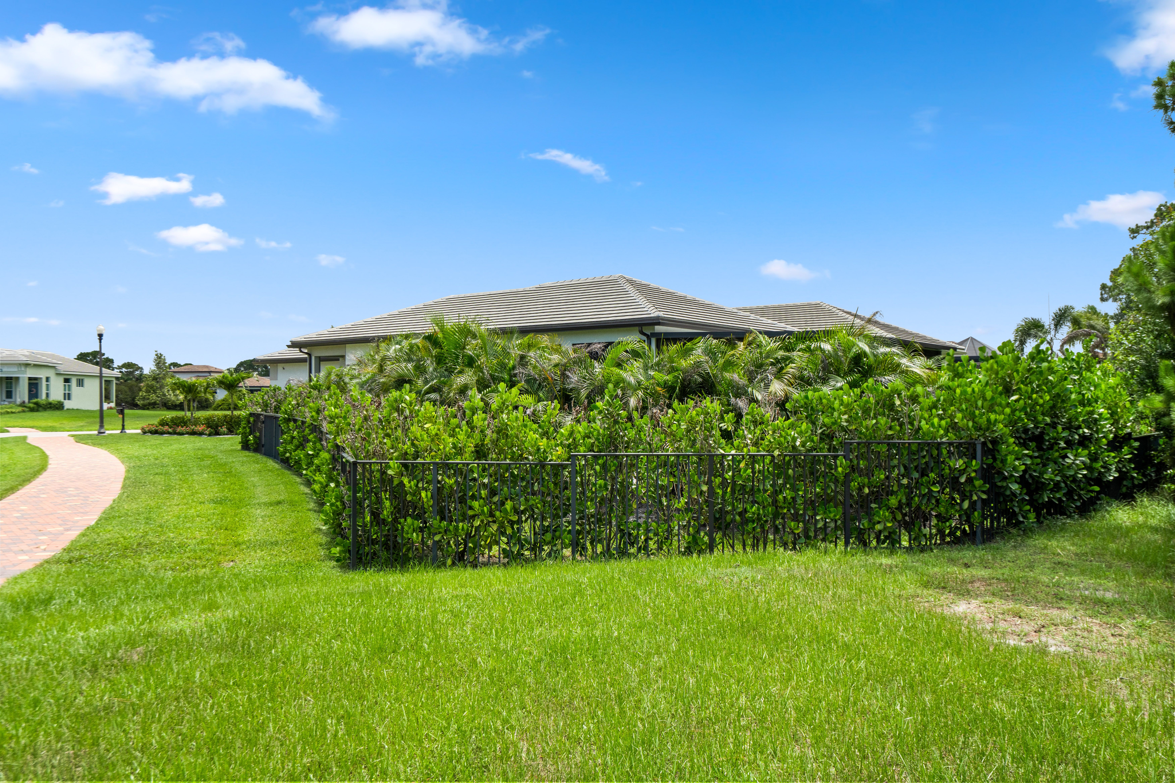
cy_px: 392
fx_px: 881
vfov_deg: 47.9
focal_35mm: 27
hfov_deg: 67.4
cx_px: 588
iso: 800
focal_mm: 27
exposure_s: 1/125
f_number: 8
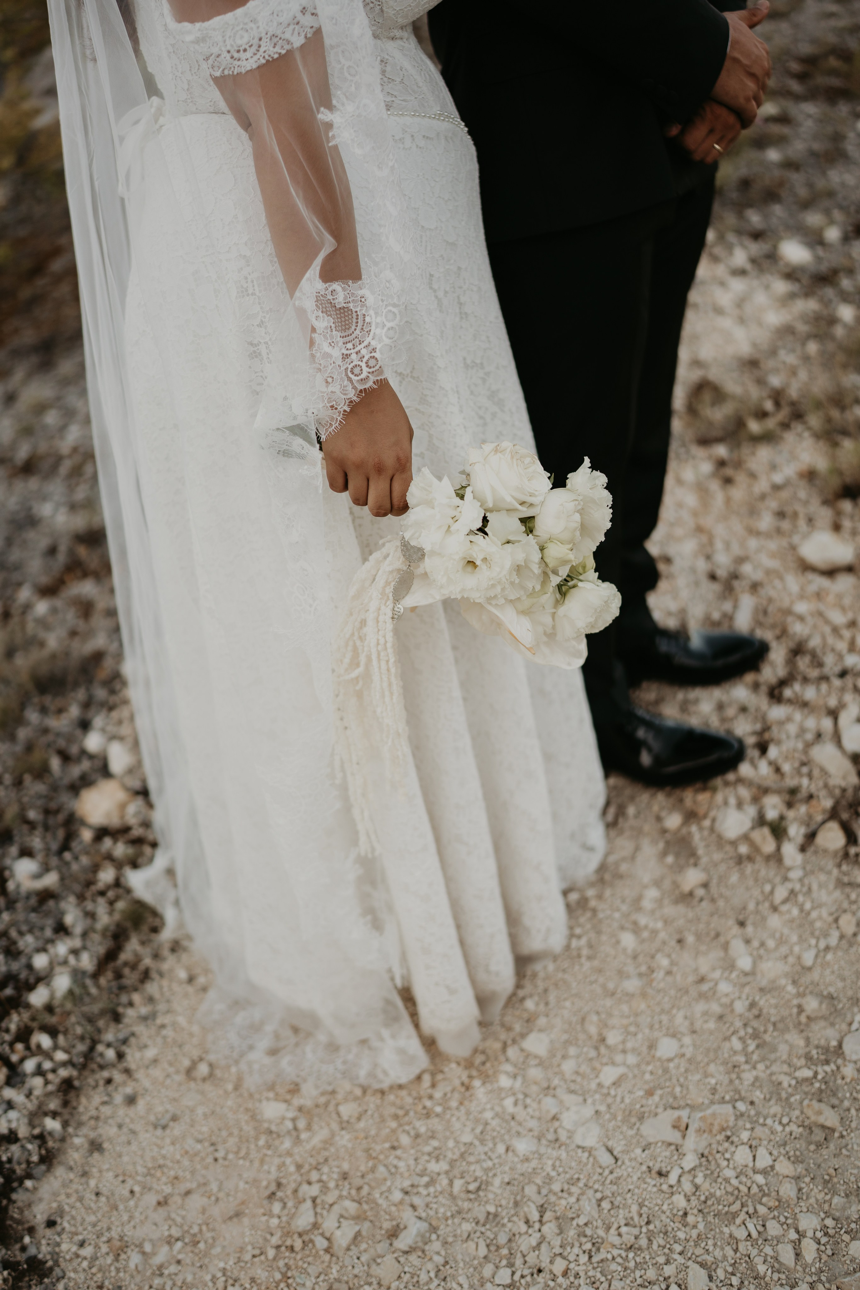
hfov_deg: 37.9
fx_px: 1254
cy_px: 645
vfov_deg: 54.4
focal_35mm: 35
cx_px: 430
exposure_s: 1/1600
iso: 125
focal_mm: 35
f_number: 1.4
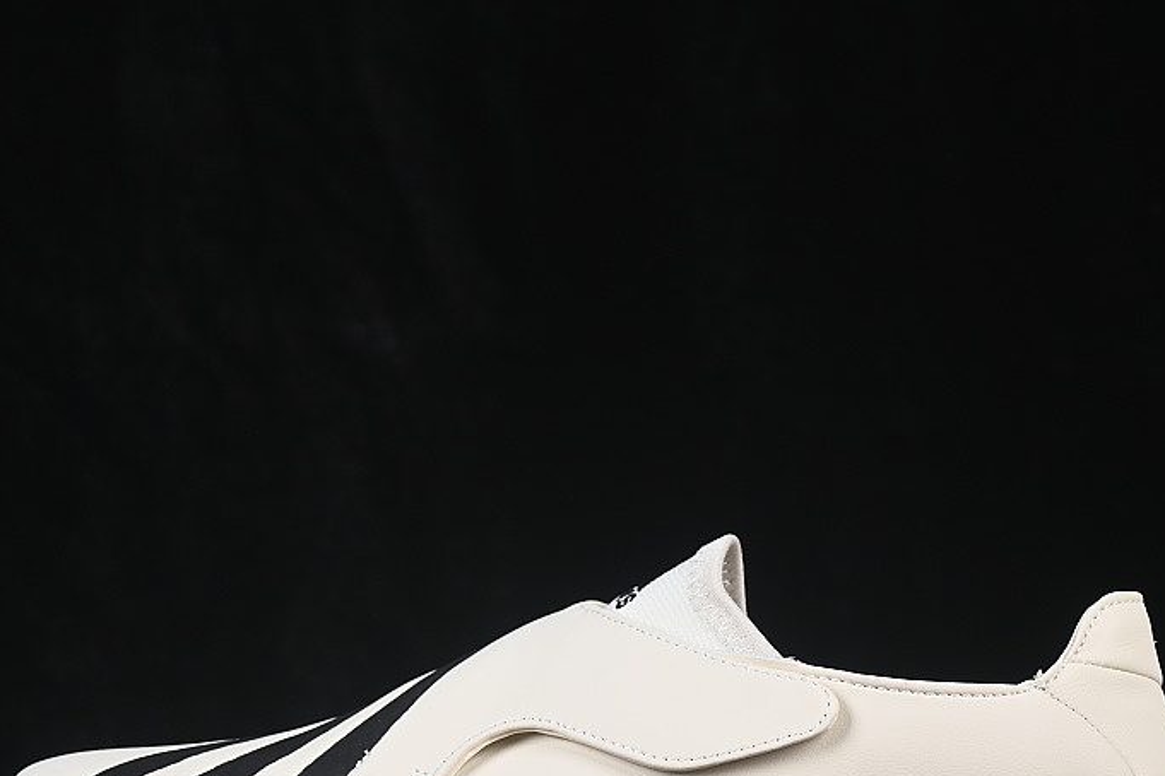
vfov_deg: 11.5
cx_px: 607
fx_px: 3851
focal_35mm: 119
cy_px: 586
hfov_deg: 17.2
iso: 160
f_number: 8
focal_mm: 50
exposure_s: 1/80
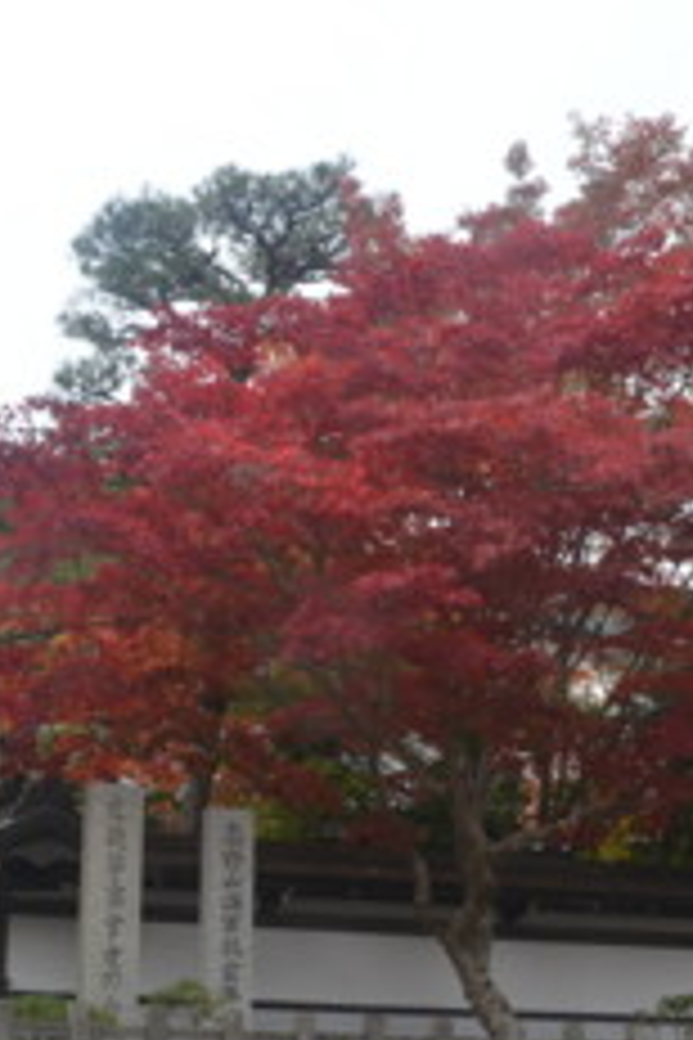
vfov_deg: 28.7
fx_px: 2021
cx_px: 58
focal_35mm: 70
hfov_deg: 19.1
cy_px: 657
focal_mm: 24
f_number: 7.1
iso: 200
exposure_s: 1/200
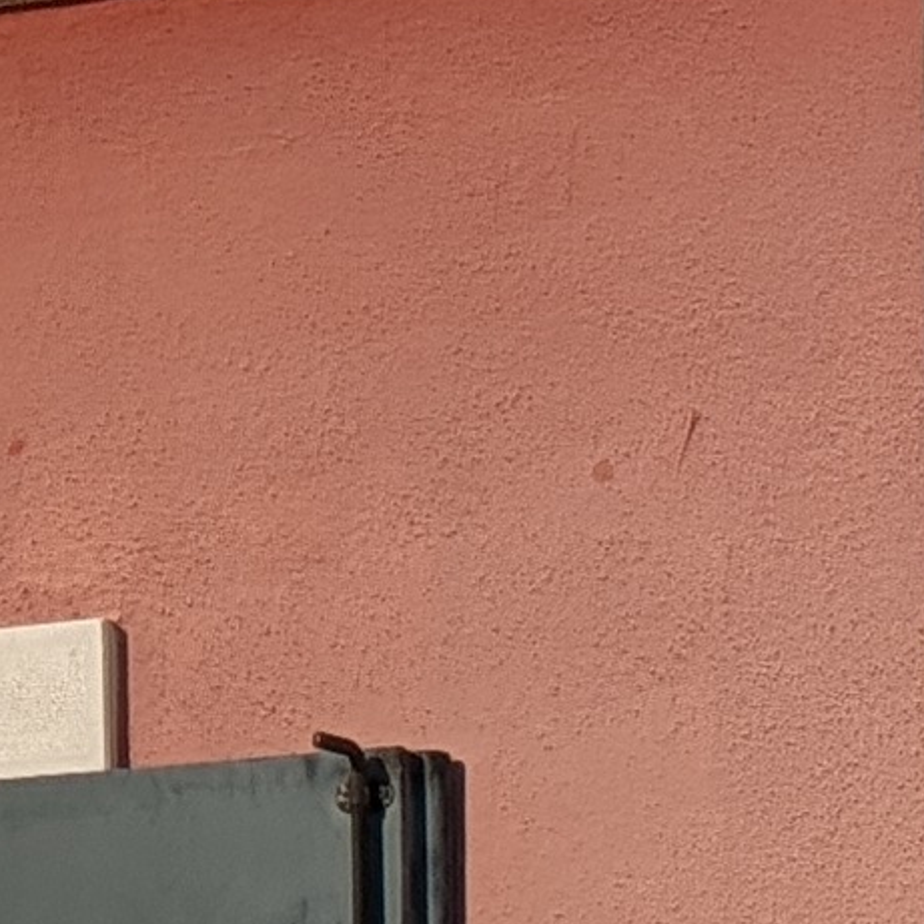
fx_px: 24824
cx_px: 3017
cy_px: 2844
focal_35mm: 822
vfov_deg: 2.1
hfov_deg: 2.1
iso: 30
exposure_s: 1/1287
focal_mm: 19.52
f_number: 2.84
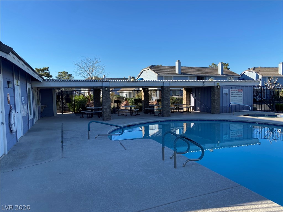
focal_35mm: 26
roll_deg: +1.4
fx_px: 213
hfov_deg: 67.3
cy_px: 106
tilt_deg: -4.1
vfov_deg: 53.1
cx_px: 142
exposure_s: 1/1330
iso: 32
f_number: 1.8
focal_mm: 4.25
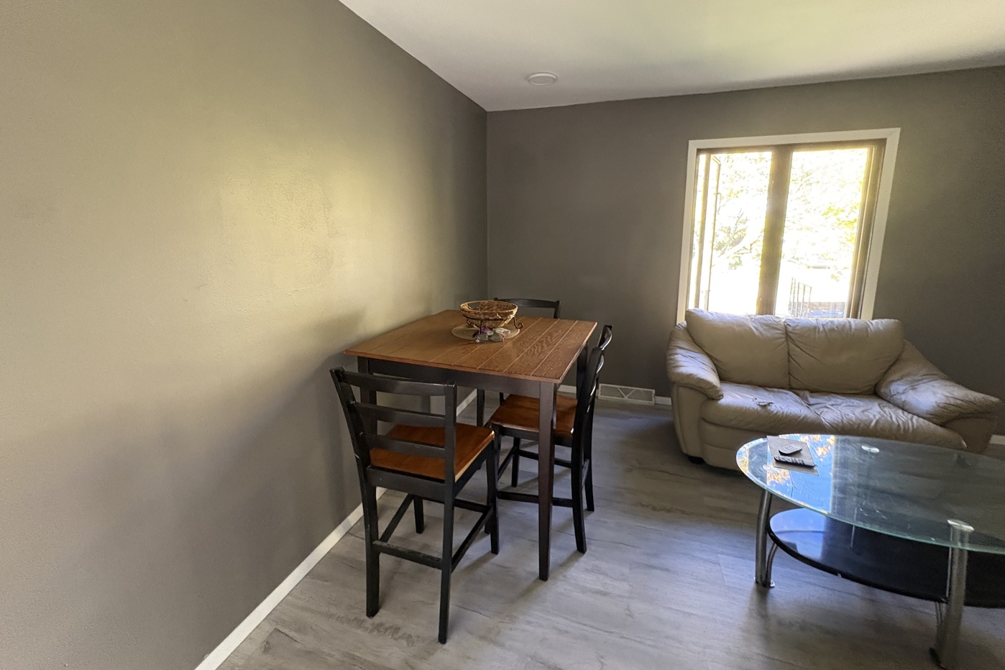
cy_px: 297
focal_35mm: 15
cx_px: 502
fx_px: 419
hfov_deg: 100.4
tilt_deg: -8.8
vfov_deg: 77.0
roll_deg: +0.9
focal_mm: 2.22
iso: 640
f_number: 2.2
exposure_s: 1/60
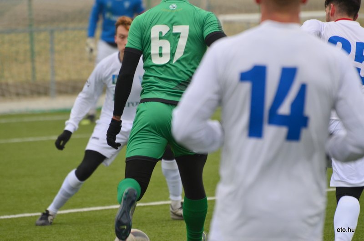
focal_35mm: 405
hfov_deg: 5.1
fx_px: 4087
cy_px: 120
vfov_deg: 3.4
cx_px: 182
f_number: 5.6
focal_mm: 270
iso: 800
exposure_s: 1/640
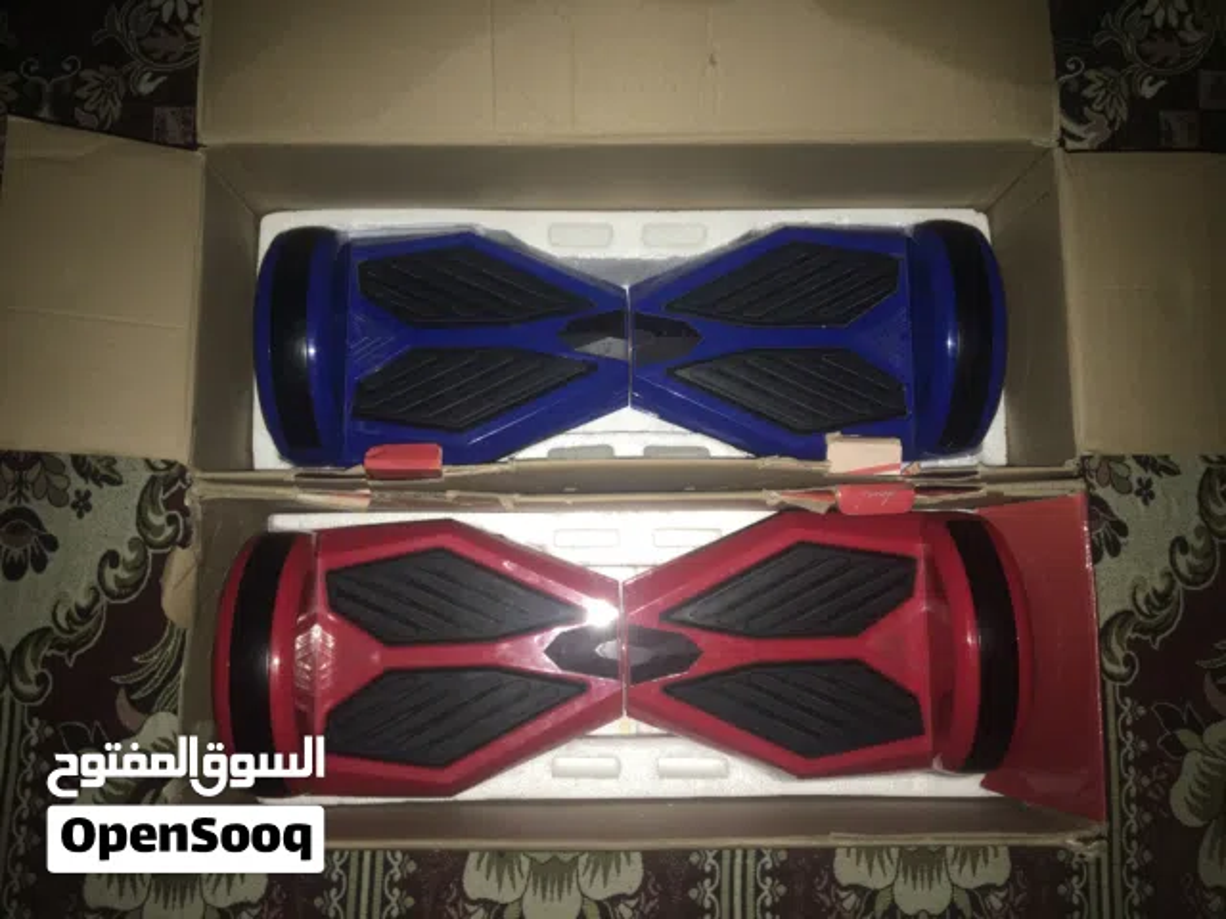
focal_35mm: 29
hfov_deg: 61.7
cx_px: 613
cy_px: 460
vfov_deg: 48.2
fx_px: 1027
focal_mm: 4.15
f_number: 2.2
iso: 64
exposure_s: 1/17
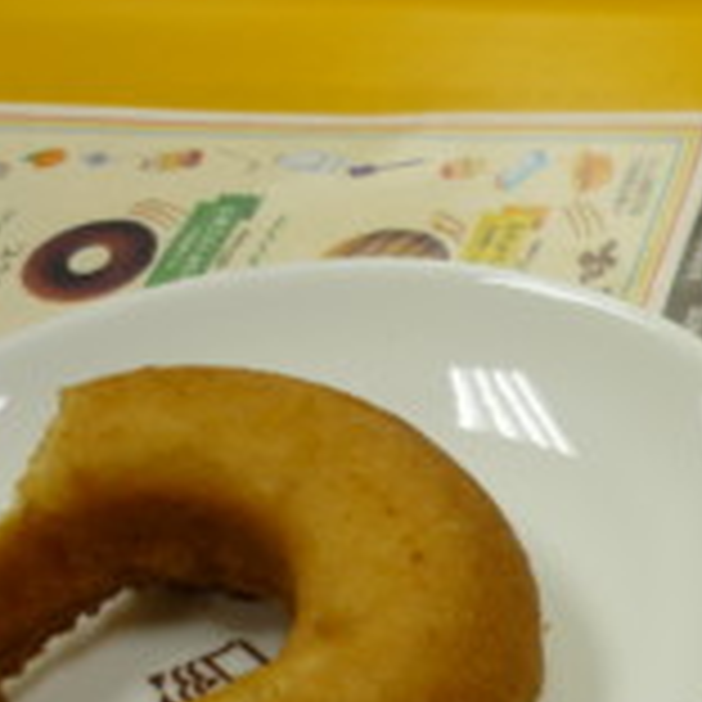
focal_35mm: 84
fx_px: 1927
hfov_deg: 19.4
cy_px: 580
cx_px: 860
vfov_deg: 20.4
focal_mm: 5.5
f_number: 2.8
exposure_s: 1/60
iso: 100
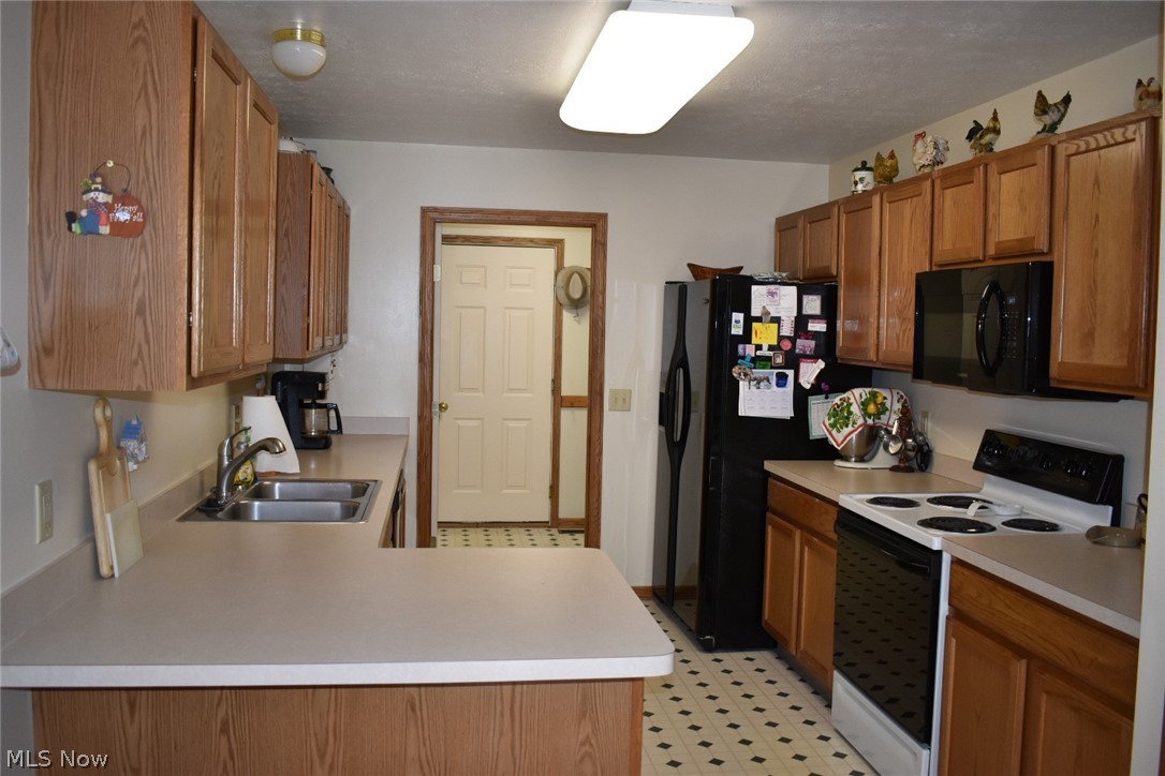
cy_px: 388
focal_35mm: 30
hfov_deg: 61.9
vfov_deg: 43.6
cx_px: 582
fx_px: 971
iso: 800
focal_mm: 20
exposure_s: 1/160
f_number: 3.8
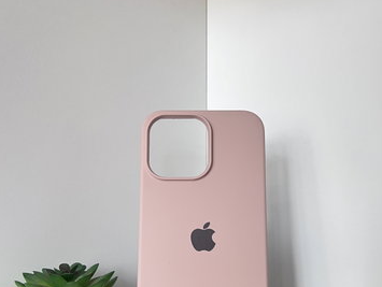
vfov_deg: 36.2
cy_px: 207
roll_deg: +2.1
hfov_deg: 47.8
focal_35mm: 39
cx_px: 204
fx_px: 431
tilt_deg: -4.0
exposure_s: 1/52
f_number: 1.5
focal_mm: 5.7
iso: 100
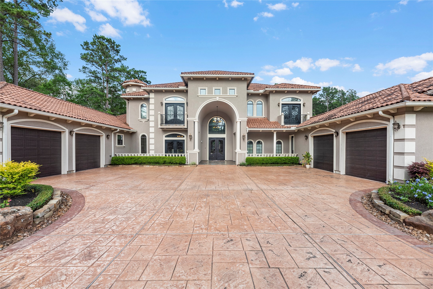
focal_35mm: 14
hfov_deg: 104.2
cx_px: 216
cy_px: 144
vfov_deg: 81.2
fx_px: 168
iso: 100
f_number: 9
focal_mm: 14
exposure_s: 1/50
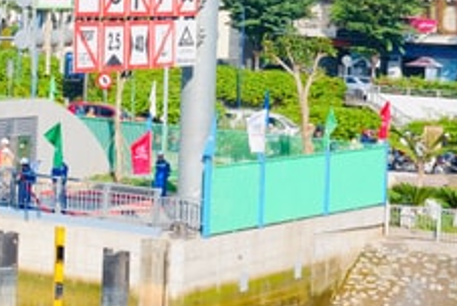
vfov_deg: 15.9
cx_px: -79
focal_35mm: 86
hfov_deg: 22.0
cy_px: 93
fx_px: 1092
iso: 200
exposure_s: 1/280
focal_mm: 24.7
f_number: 8
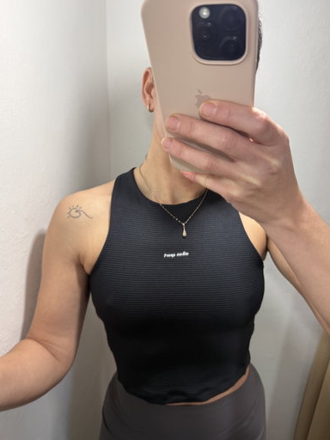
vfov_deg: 69.4
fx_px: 318
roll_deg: -1.9
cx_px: 168
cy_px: 216
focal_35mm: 25
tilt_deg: -31.3
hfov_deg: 54.9
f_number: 1.78
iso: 200
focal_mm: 6.76
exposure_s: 1/100
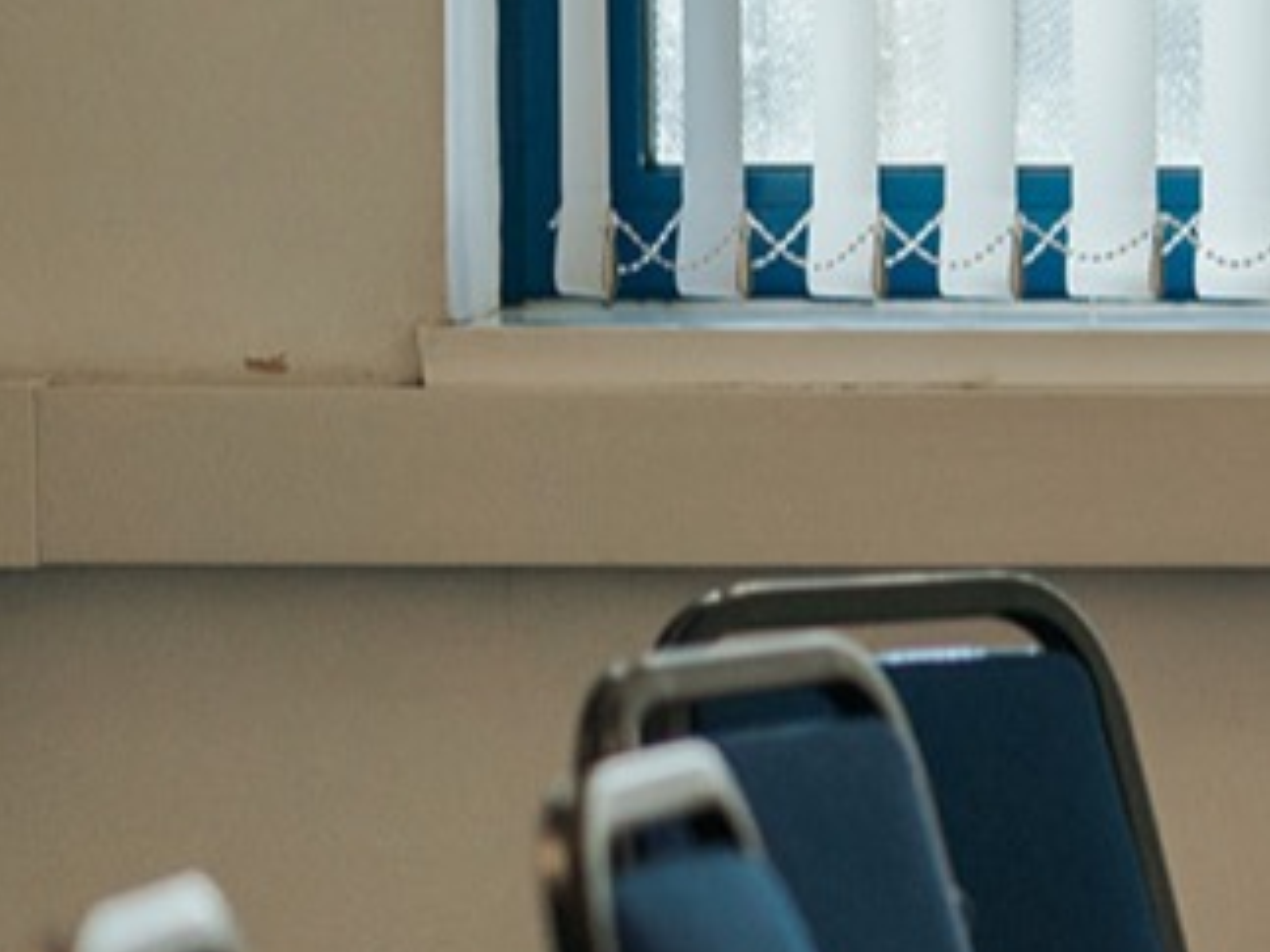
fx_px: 12983
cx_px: 2658
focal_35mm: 354
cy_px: 132
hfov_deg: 5.5
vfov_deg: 4.2
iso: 400
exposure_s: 1/640
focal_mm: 85
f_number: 2.5
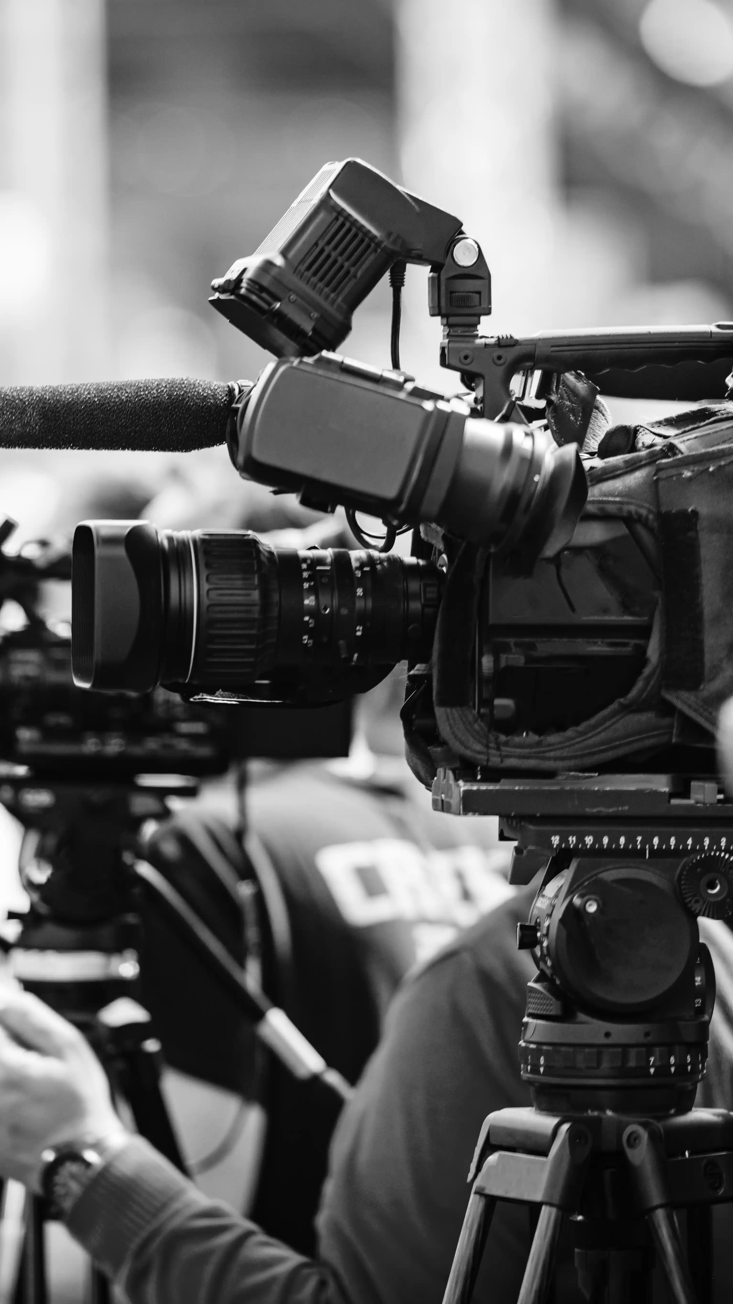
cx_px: 160
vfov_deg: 10.0
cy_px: 653
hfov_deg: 5.6
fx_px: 7428
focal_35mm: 215
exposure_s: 1/125
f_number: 2
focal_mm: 135
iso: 200
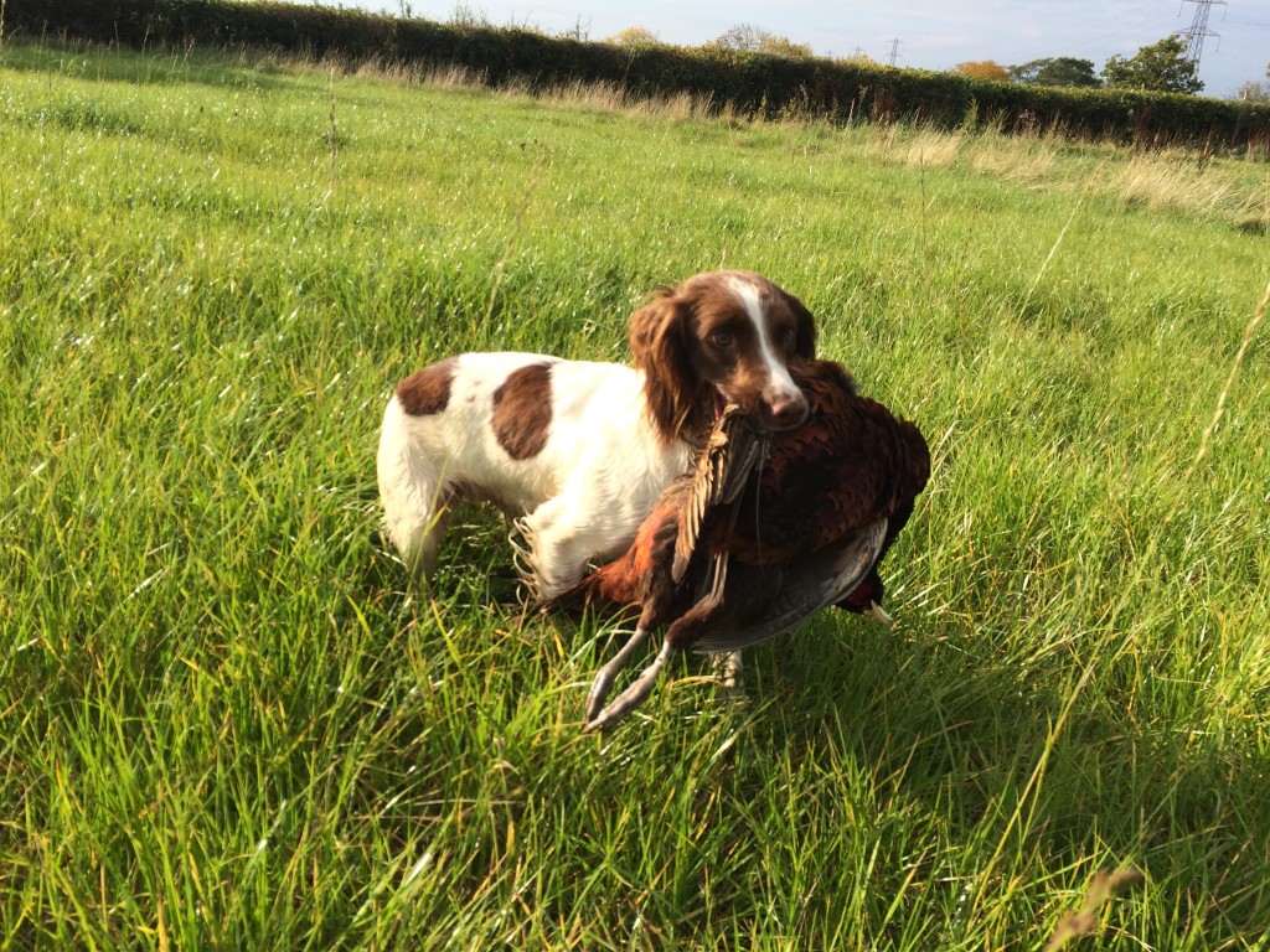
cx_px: 635
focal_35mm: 29
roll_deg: -5.1
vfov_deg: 48.2
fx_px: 1064
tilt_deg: -19.9
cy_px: 476
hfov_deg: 61.7
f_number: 2.2
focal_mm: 4.15
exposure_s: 1/1325
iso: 32
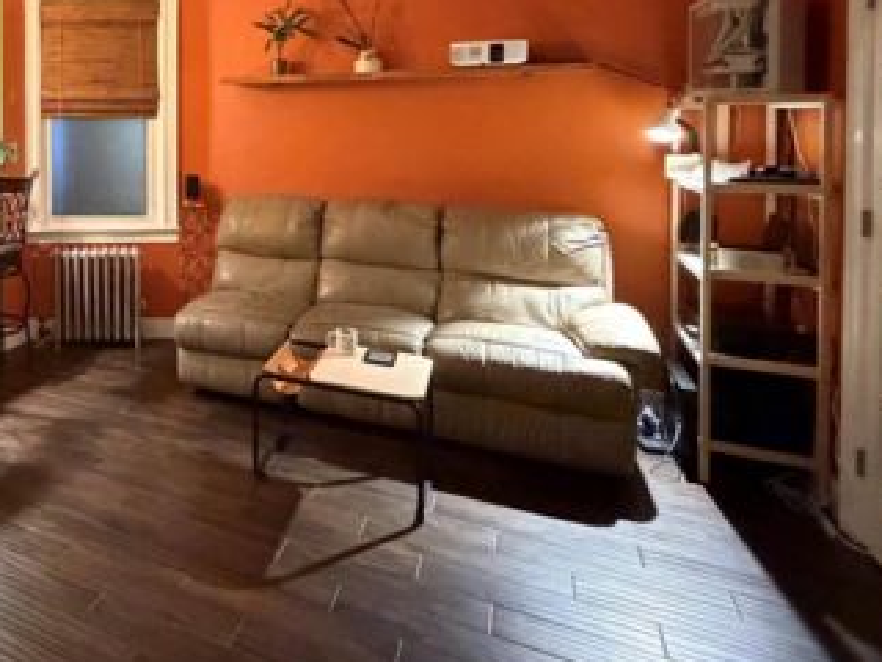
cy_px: 127
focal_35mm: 28
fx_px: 713
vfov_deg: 46.9
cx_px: 41
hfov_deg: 53.0
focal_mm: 2.22
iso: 2500
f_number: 2.2
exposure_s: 1/30
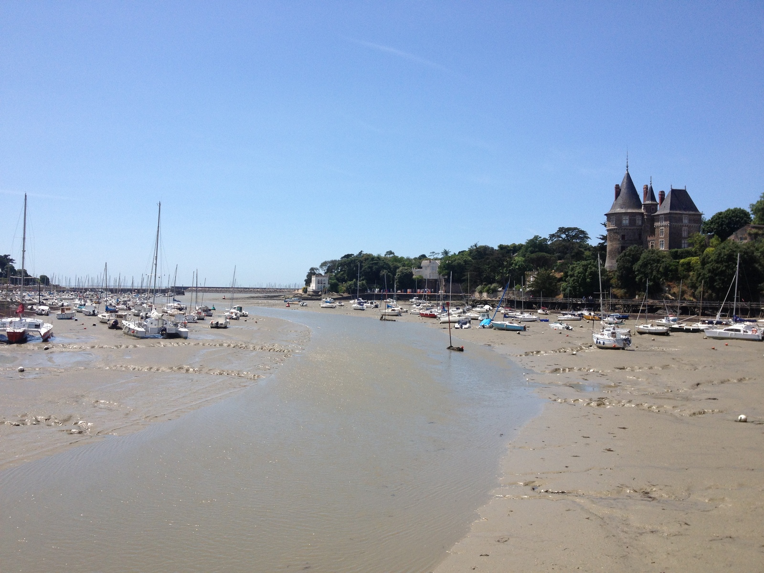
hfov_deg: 52.6
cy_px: 286
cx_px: 382
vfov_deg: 40.7
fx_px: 772
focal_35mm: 35
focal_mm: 4.28
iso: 50
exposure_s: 1/2404
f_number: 2.4
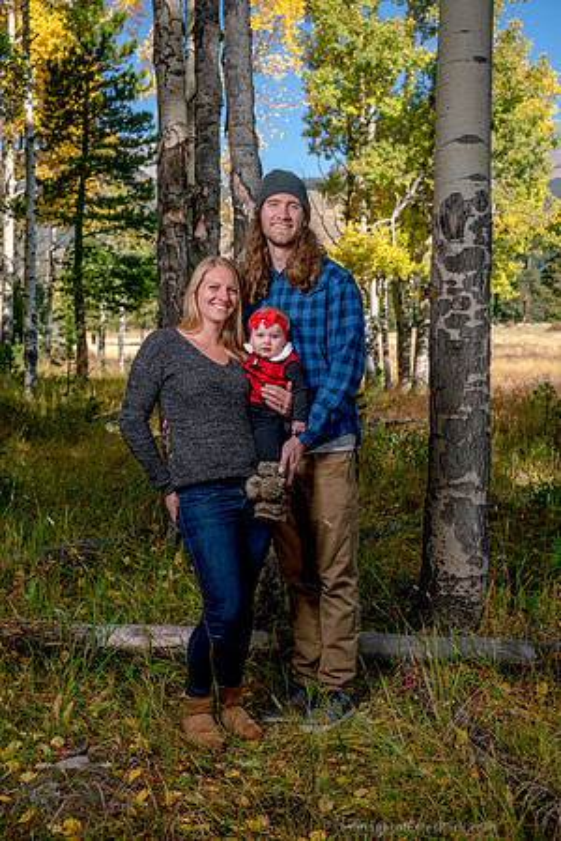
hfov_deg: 33.4
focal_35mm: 40
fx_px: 935
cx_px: 280
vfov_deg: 48.5
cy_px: 420
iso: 160
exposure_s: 1/1000
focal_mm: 40
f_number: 4.5
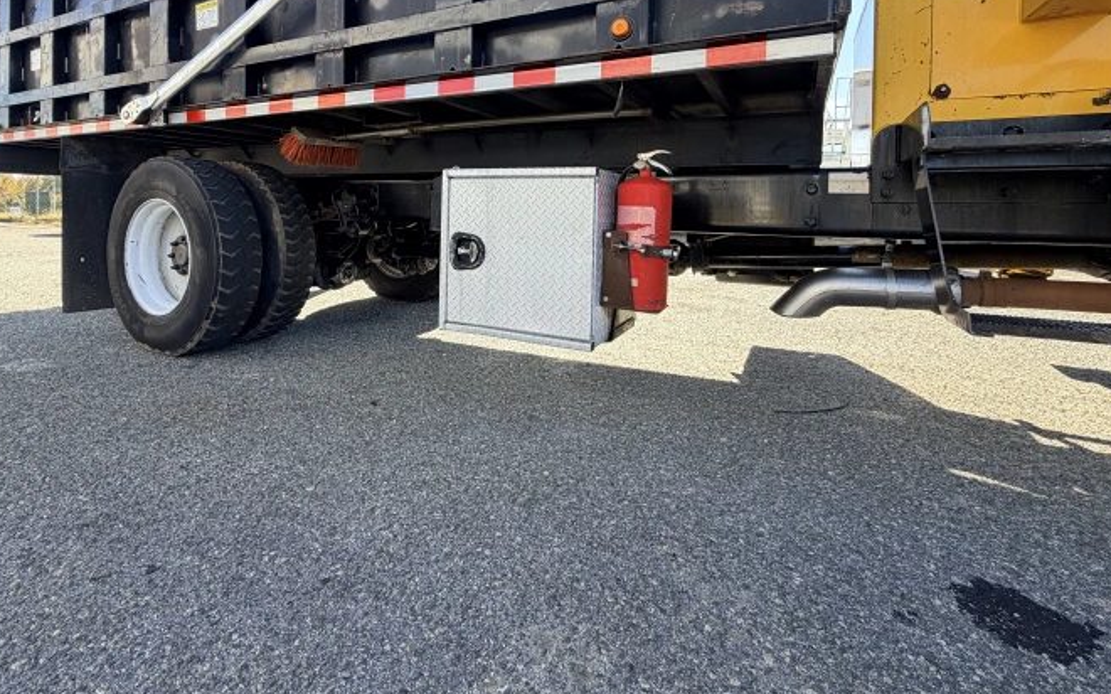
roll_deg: -0.1
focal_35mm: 18
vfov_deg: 62.7
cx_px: 513
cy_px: 212
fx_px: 545
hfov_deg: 90.9
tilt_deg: -1.0
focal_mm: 2.22
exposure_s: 1/315
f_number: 2.2
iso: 50
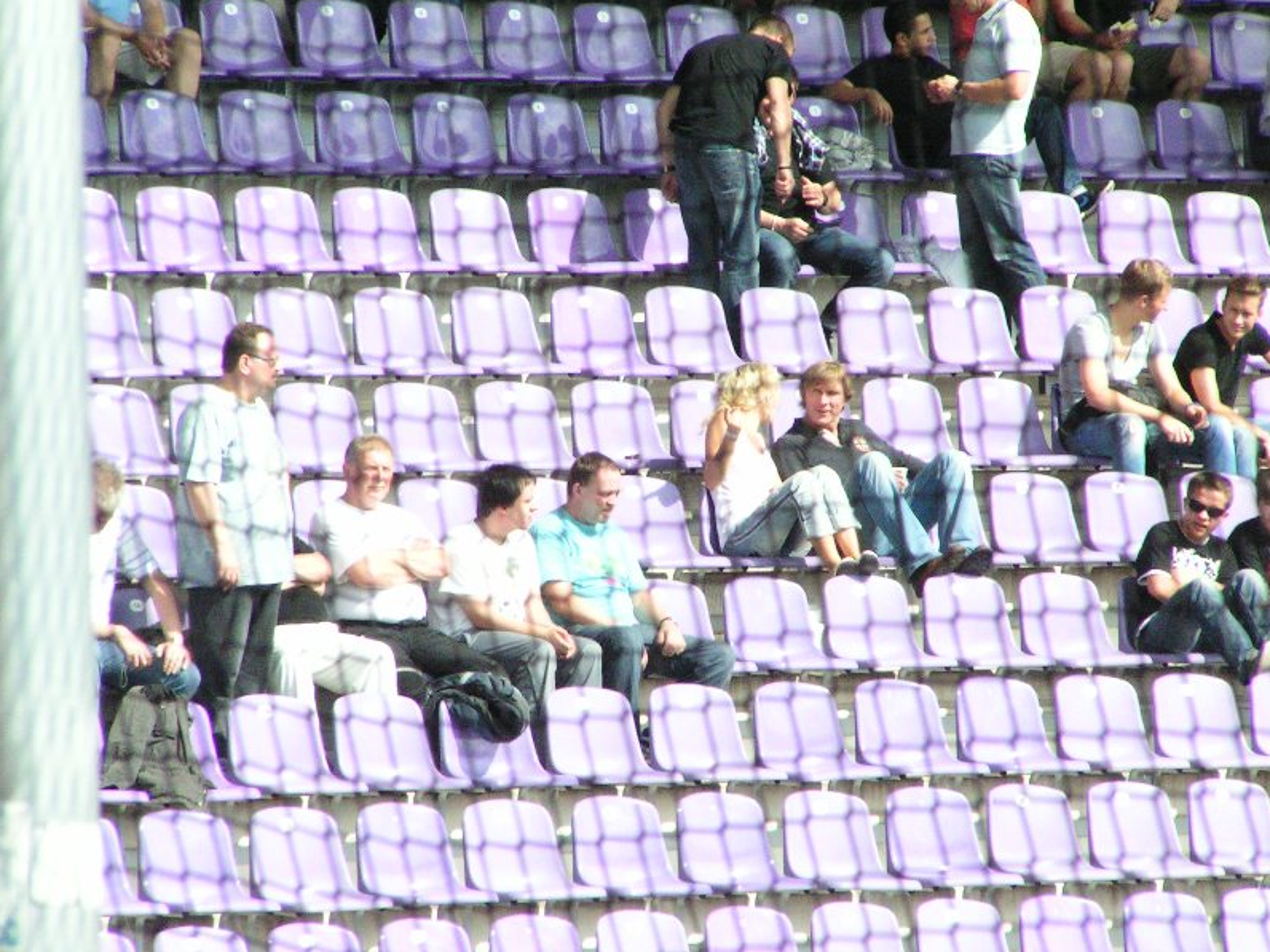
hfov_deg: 5.2
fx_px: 14015
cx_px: 633
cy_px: 475
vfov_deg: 3.9
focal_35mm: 382
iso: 400
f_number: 8
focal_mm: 58
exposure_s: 1/1000
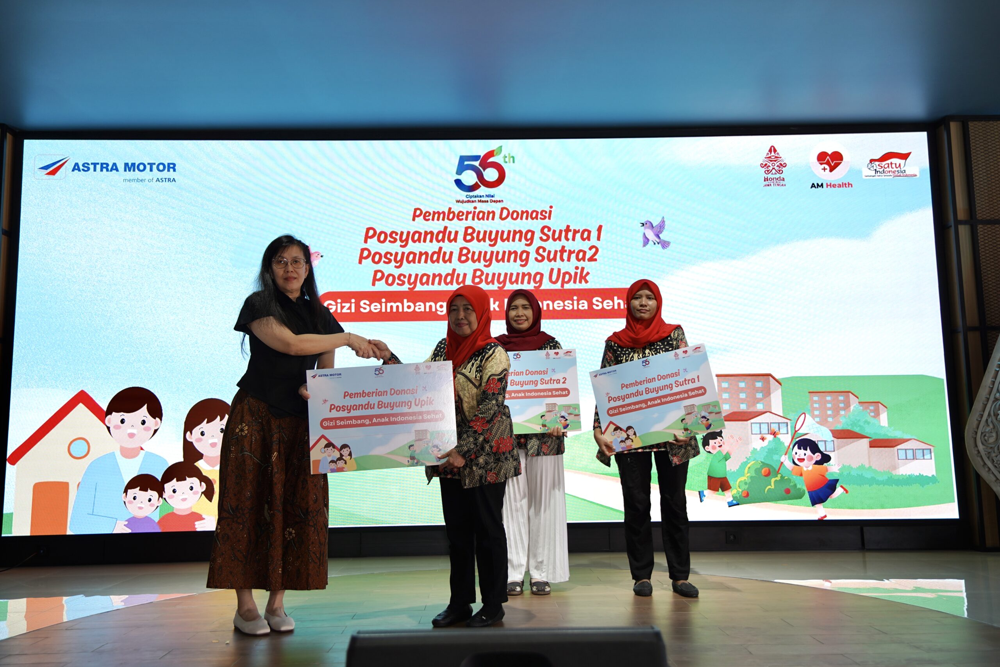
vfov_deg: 43.6
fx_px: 833
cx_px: 500
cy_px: 334
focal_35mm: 30
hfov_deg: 61.9
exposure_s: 1/125
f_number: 2.8
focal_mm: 30
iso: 200
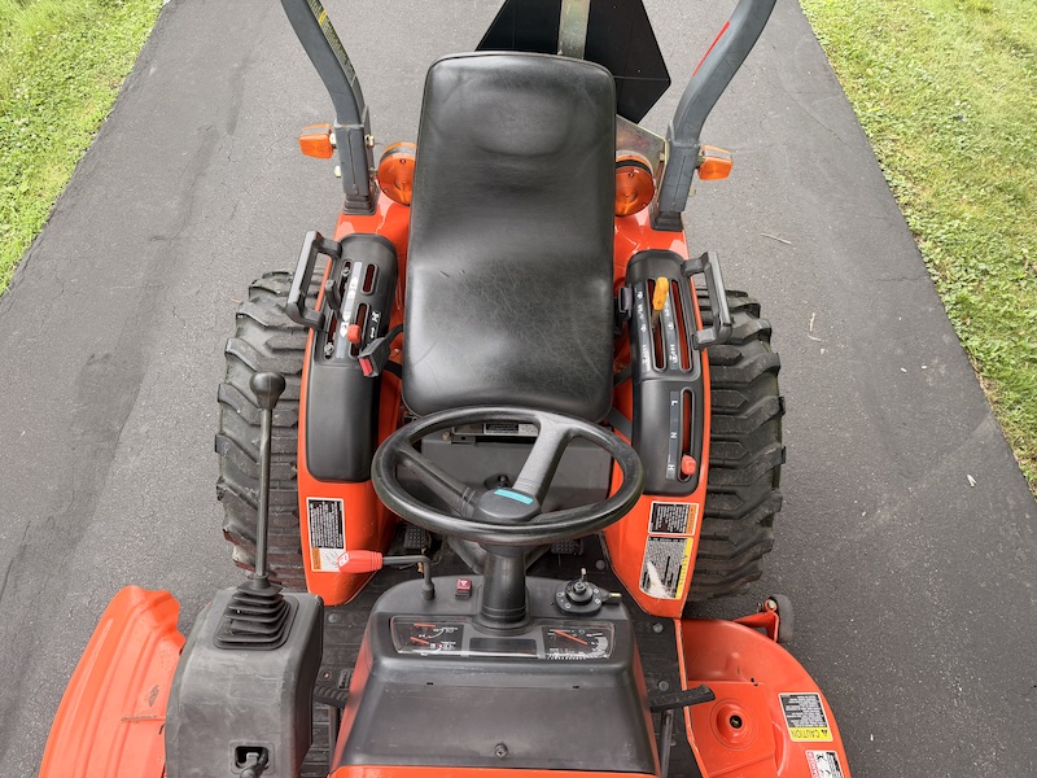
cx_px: 518
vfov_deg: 56.8
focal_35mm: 24
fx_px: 719
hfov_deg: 71.6
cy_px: 389
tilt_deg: -54.4
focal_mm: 6.76
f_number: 1.78
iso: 80
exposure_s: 1/275
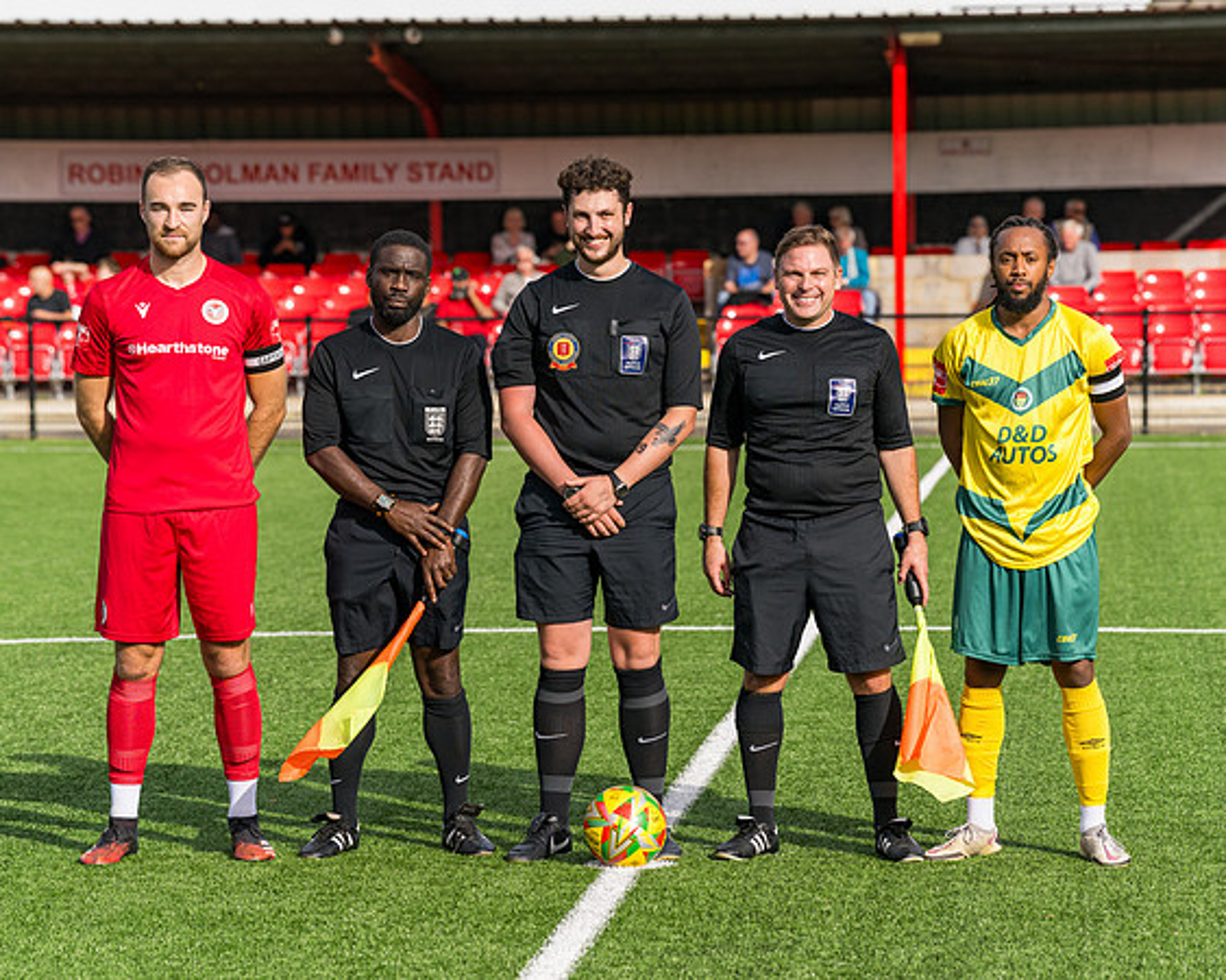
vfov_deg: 10.2
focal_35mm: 152
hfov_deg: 12.7
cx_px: 613
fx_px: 5515
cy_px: 490
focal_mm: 135
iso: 400
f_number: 5
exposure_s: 1/2500
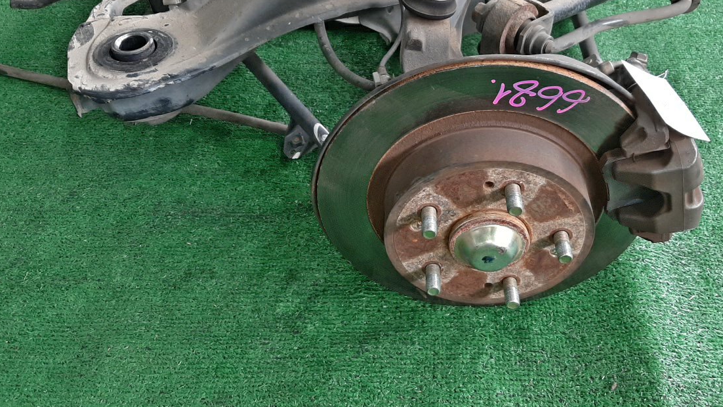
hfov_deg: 53.8
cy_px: 150
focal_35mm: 37
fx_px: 709
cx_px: 412
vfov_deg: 31.8
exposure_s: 1/50
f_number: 1.7
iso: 100
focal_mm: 3.93
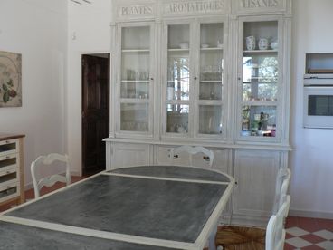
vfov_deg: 39.7
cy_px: 125
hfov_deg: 51.4
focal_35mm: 36
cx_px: 166
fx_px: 346
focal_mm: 6
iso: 200
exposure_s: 1/30
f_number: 2.8
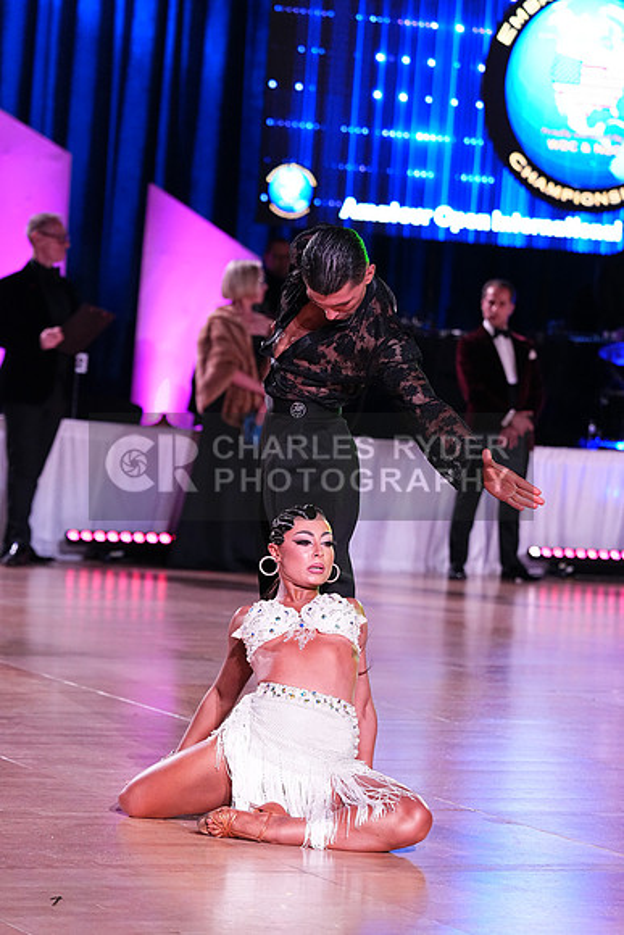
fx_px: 3352
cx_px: 312
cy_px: 468
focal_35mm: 129
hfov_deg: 10.6
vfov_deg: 15.9
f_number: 4.5
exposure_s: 1/320
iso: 4000
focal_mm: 129
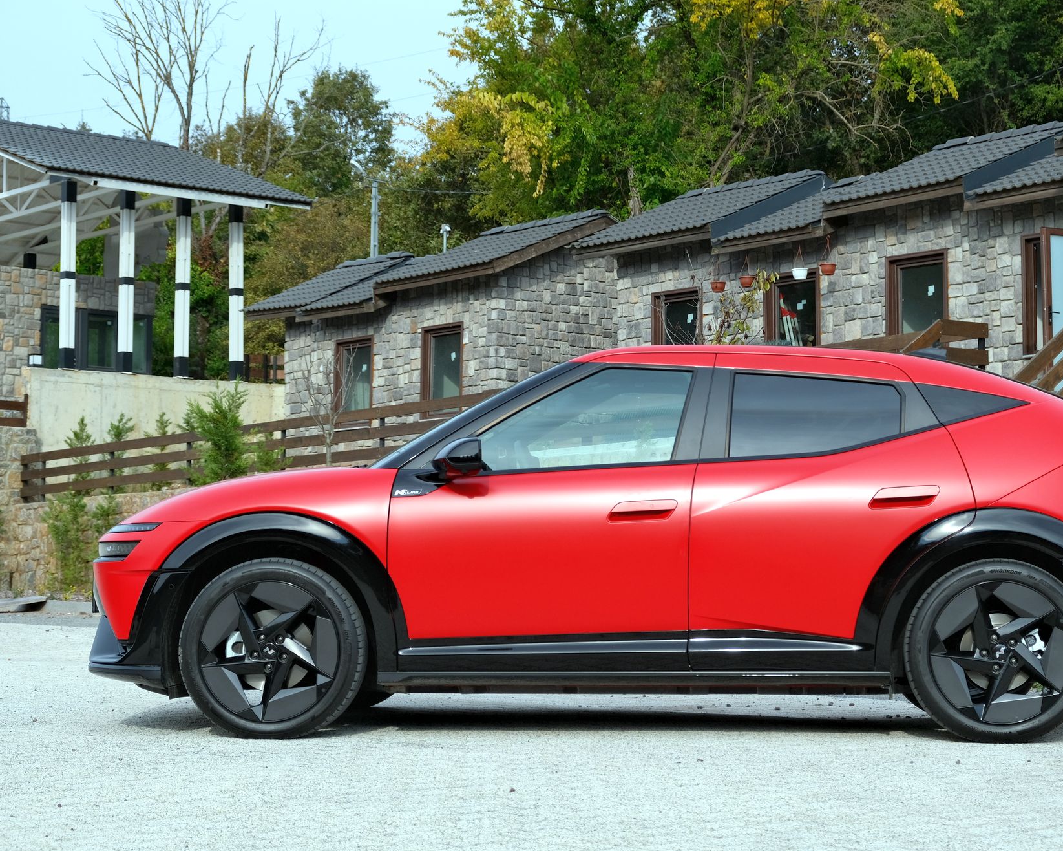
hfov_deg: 26.0
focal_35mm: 73
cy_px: 430
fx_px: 2297
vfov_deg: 21.0
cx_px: 584
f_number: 5.6
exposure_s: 1/750
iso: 320
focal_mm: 42.5
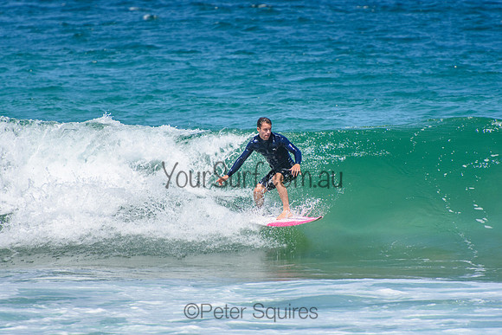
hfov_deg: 3.4
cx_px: 251
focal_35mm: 600
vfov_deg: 2.3
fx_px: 8368
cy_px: 168
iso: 320
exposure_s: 1/2000
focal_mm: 400
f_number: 5.6
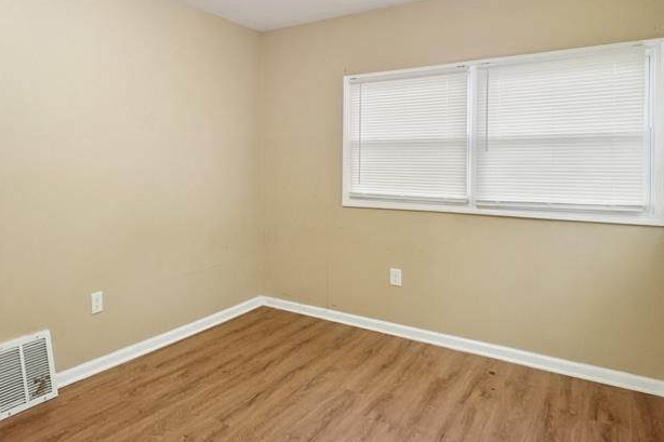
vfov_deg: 50.8
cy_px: 172
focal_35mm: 25
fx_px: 461
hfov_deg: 68.8
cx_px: 204
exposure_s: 1/30
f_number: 8
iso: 1250
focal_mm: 10
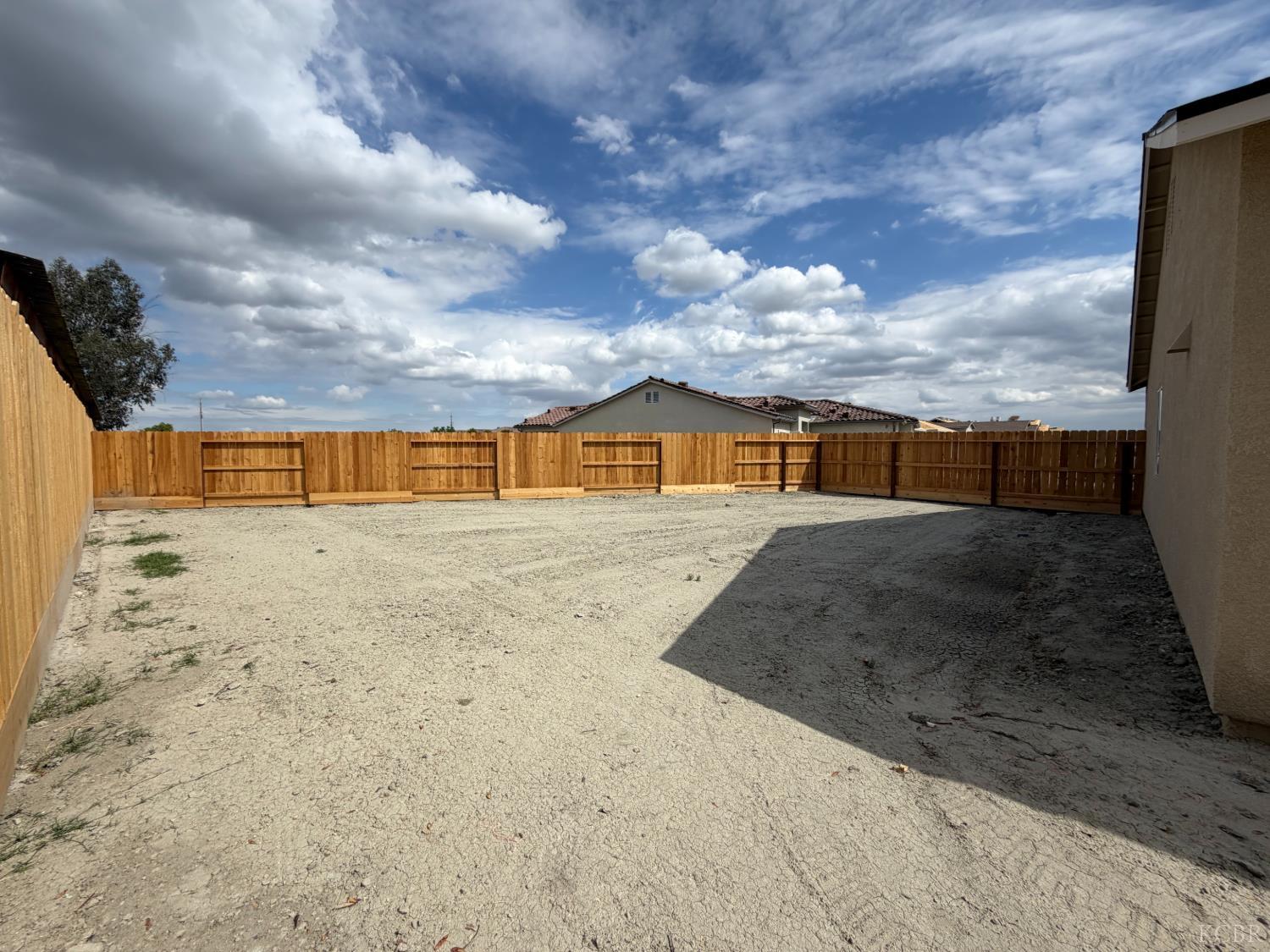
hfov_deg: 102.1
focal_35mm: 14
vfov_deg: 85.7
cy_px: 476
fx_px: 514
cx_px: 635
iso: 25
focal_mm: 2.22
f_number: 2.2
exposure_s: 1/1698
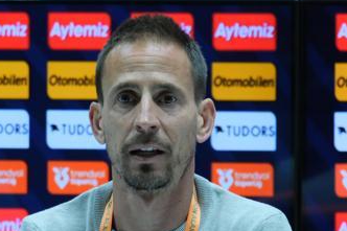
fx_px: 3921
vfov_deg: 3.4
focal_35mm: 407
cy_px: 167
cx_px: 127
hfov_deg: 5.1
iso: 6400
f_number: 6.4
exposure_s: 1/210
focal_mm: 171.6
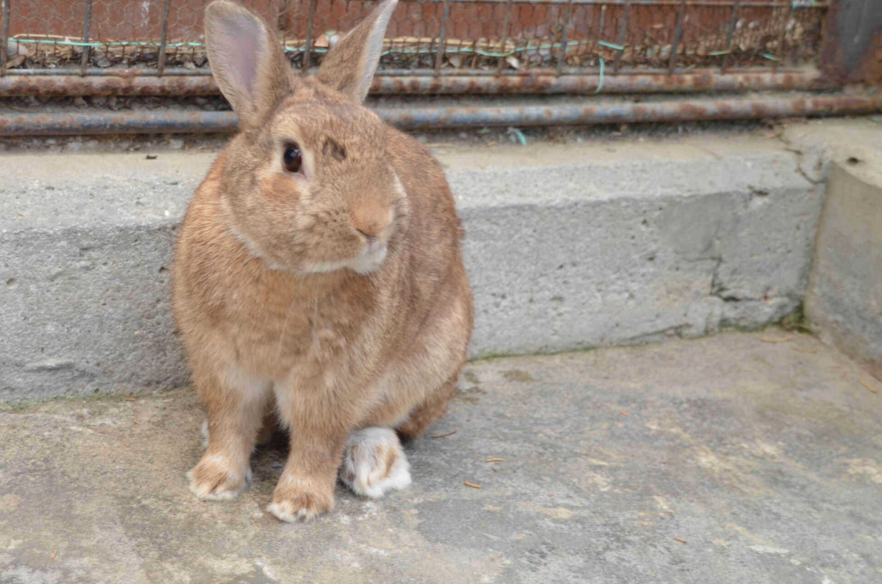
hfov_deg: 39.6
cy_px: 231
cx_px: 319
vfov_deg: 27.0
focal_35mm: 50
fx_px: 1214
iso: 200
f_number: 4
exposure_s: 1/60
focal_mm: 25
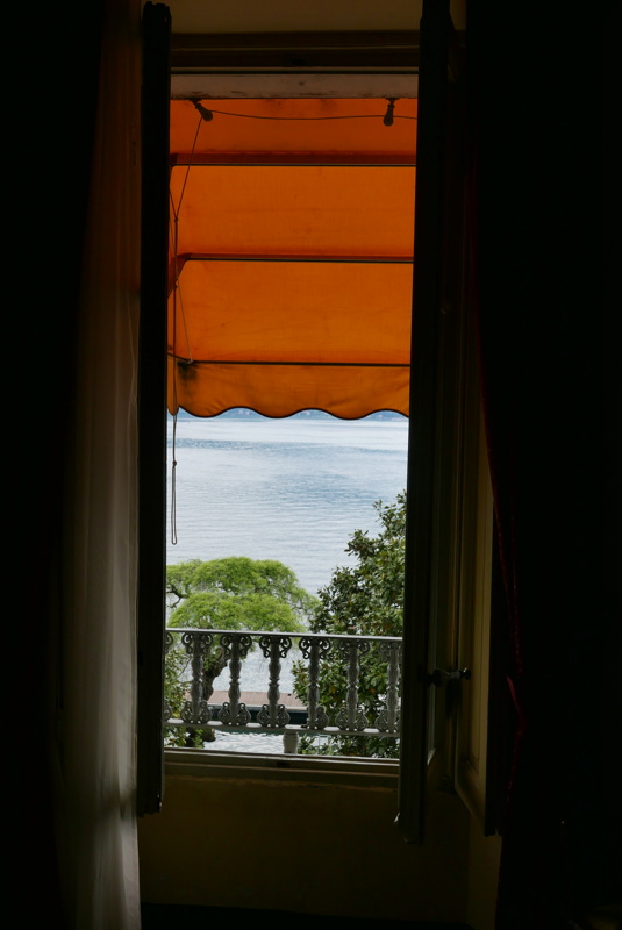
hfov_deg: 36.0
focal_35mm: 37
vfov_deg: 51.8
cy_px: 465
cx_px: 311
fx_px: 957
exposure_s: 1/400
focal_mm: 16.5
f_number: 5.6
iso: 200
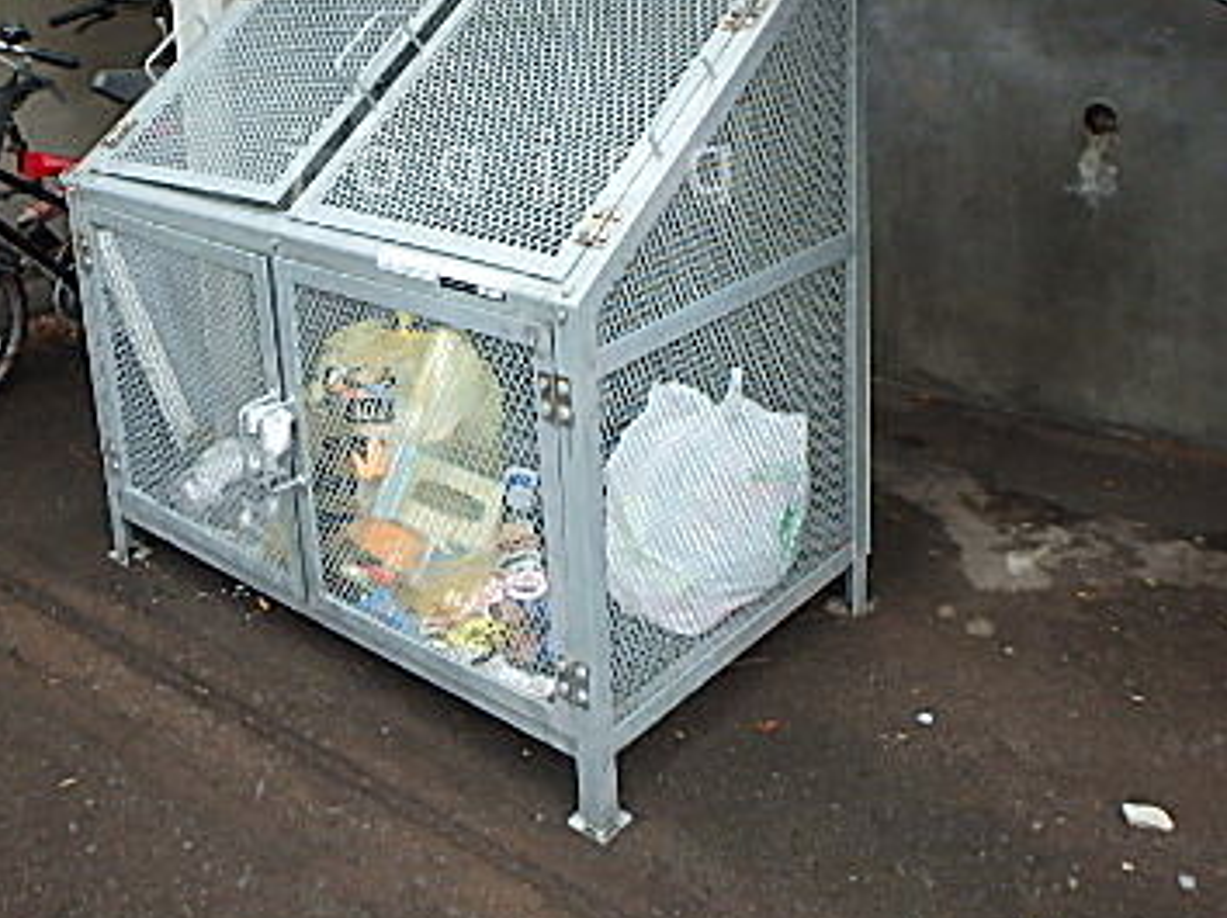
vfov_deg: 36.2
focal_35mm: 38
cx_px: 513
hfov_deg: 48.8
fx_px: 1346
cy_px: 163
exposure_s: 1/60
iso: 160
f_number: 3.5
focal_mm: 3.7
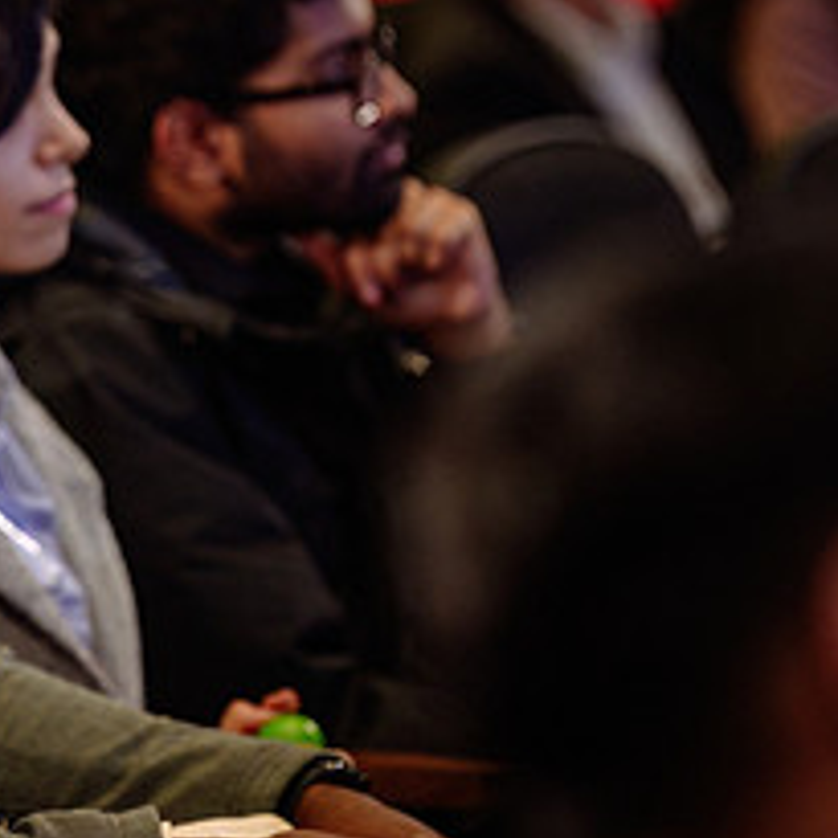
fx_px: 13831
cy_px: 330
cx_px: -81
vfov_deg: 3.5
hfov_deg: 3.5
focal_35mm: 505
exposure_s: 1/60
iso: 1600
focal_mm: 180
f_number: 2.8
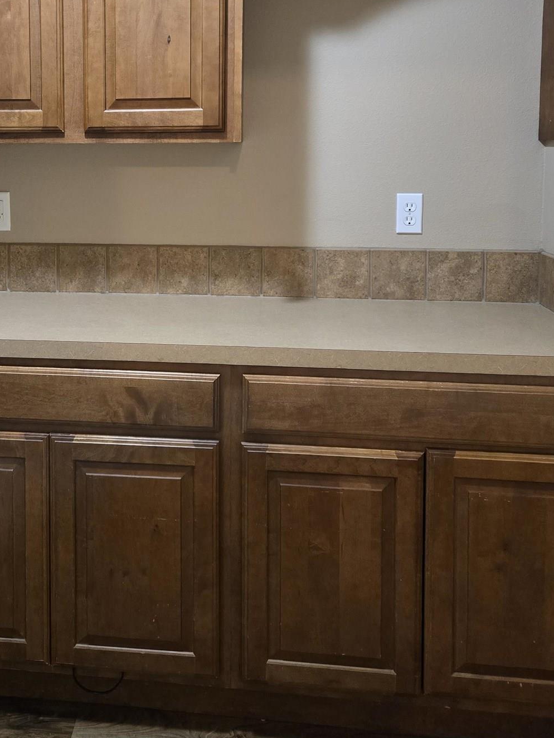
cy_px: 207
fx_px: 853
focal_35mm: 40
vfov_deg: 45.6
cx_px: 140
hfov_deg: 35.2
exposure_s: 1/60
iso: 1000
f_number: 1.8
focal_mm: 5.4
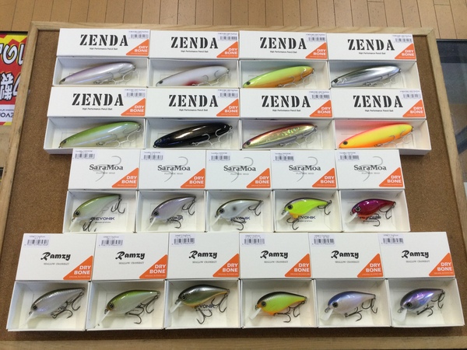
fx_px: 418
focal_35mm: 31
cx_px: 234
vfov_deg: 45.4
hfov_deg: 58.4
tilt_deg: -71.5
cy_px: 175
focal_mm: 3.3
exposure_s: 1/40
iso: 32
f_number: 2.4
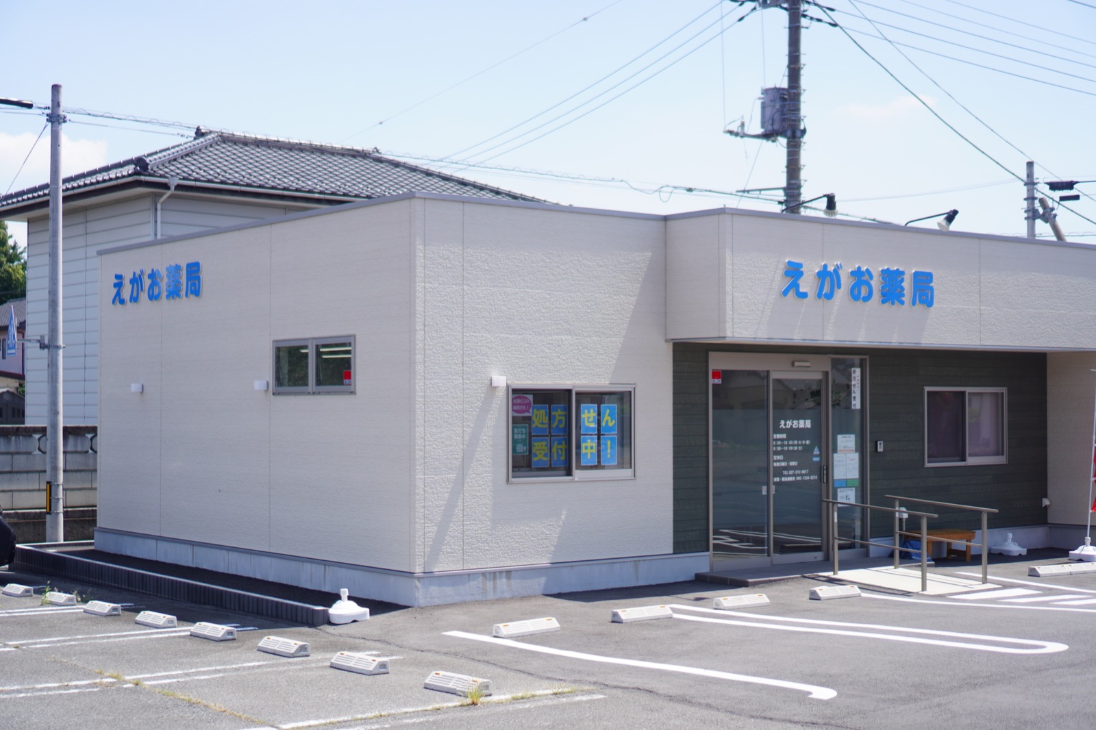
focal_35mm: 52
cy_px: 365
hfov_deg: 37.9
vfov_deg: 25.7
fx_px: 1598
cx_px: 548
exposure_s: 1/4000
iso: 100
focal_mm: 35
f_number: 1.8
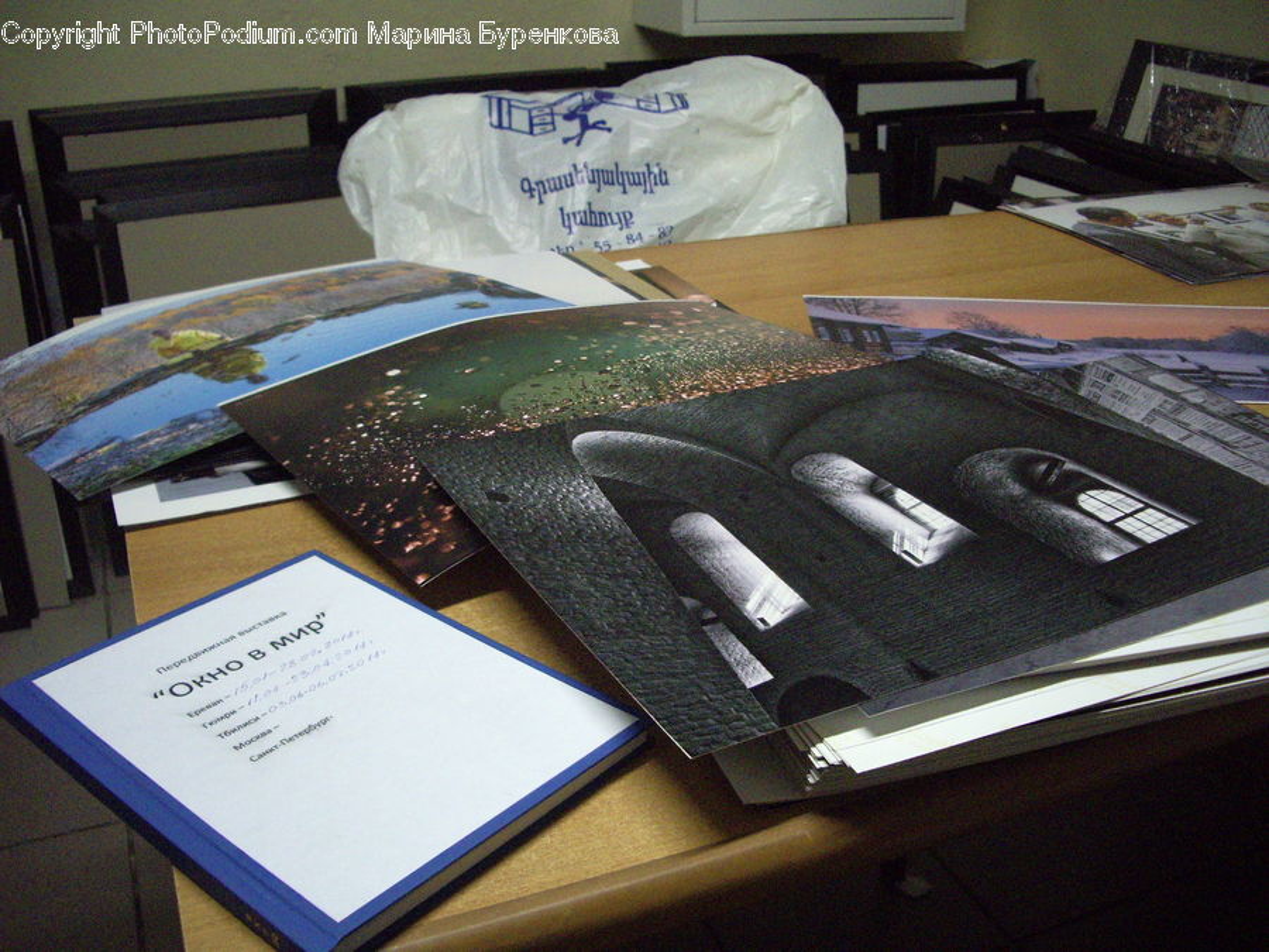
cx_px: 634
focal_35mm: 35
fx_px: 1283
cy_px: 476
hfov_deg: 52.6
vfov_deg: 40.7
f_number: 2.6
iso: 320
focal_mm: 5.8
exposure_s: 1/40
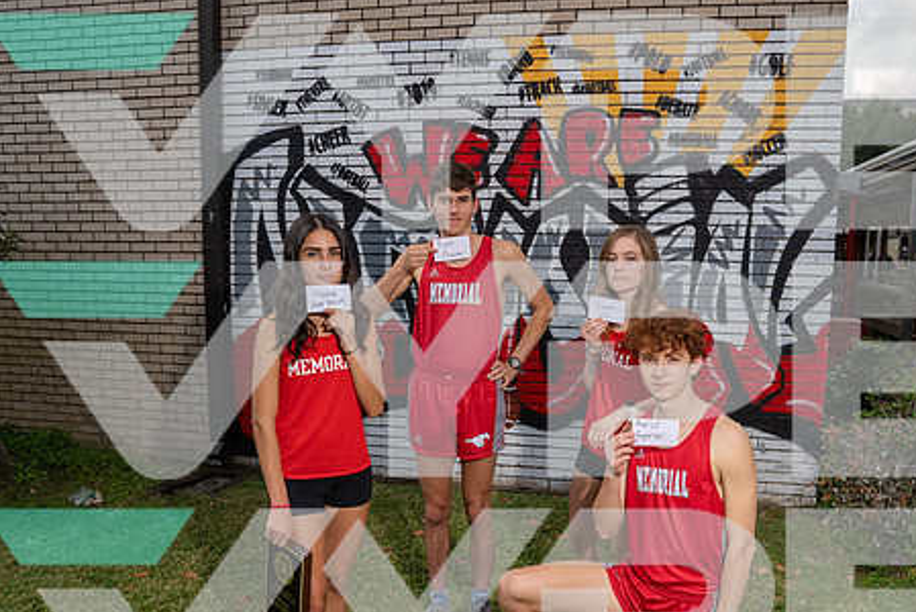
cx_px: 508
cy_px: 370
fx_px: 789
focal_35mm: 31
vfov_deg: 42.2
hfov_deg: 60.1
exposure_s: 1/250
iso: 200
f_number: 8
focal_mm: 24
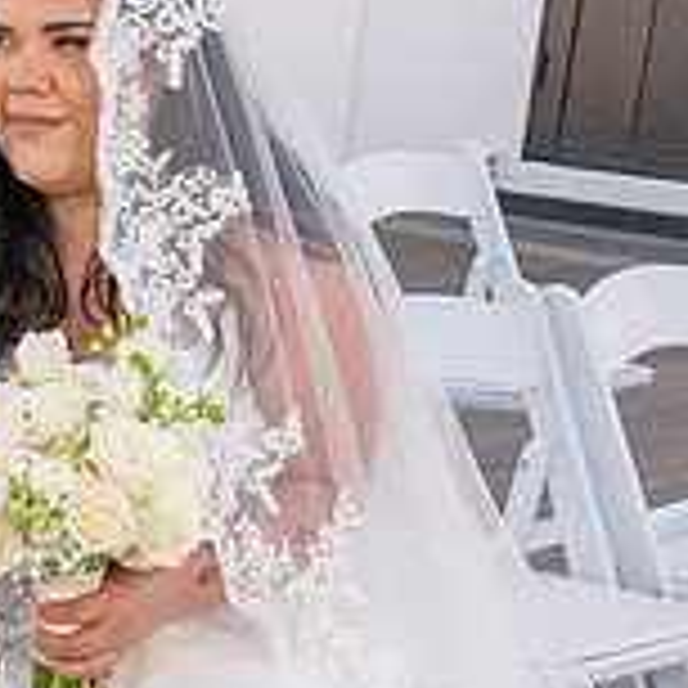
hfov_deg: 14.5
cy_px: 609
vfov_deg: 15.9
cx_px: -486
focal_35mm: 108
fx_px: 2429
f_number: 9
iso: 200
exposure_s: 1/200
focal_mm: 33.5
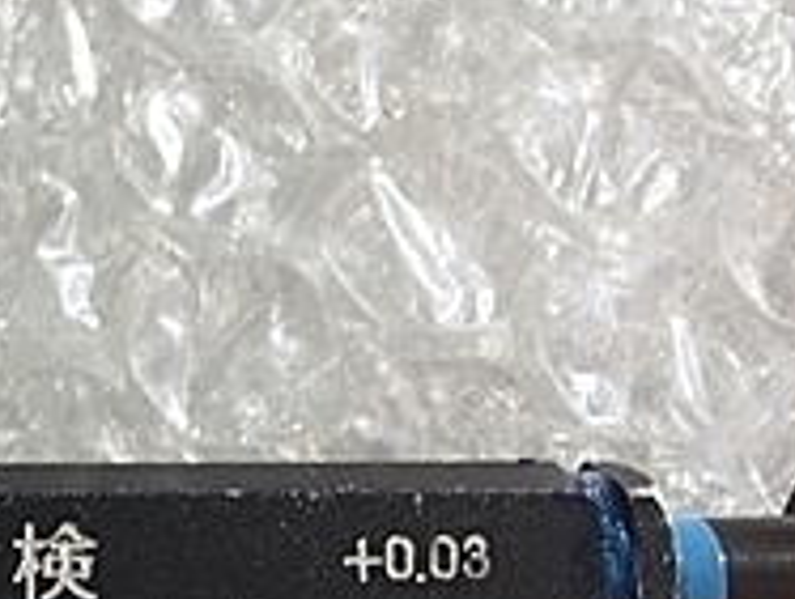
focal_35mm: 99
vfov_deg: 14.7
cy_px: 595
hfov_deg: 18.5
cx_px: -230
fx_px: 2278
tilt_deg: -72.4
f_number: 2.2
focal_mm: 4.15
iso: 25
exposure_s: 1/60
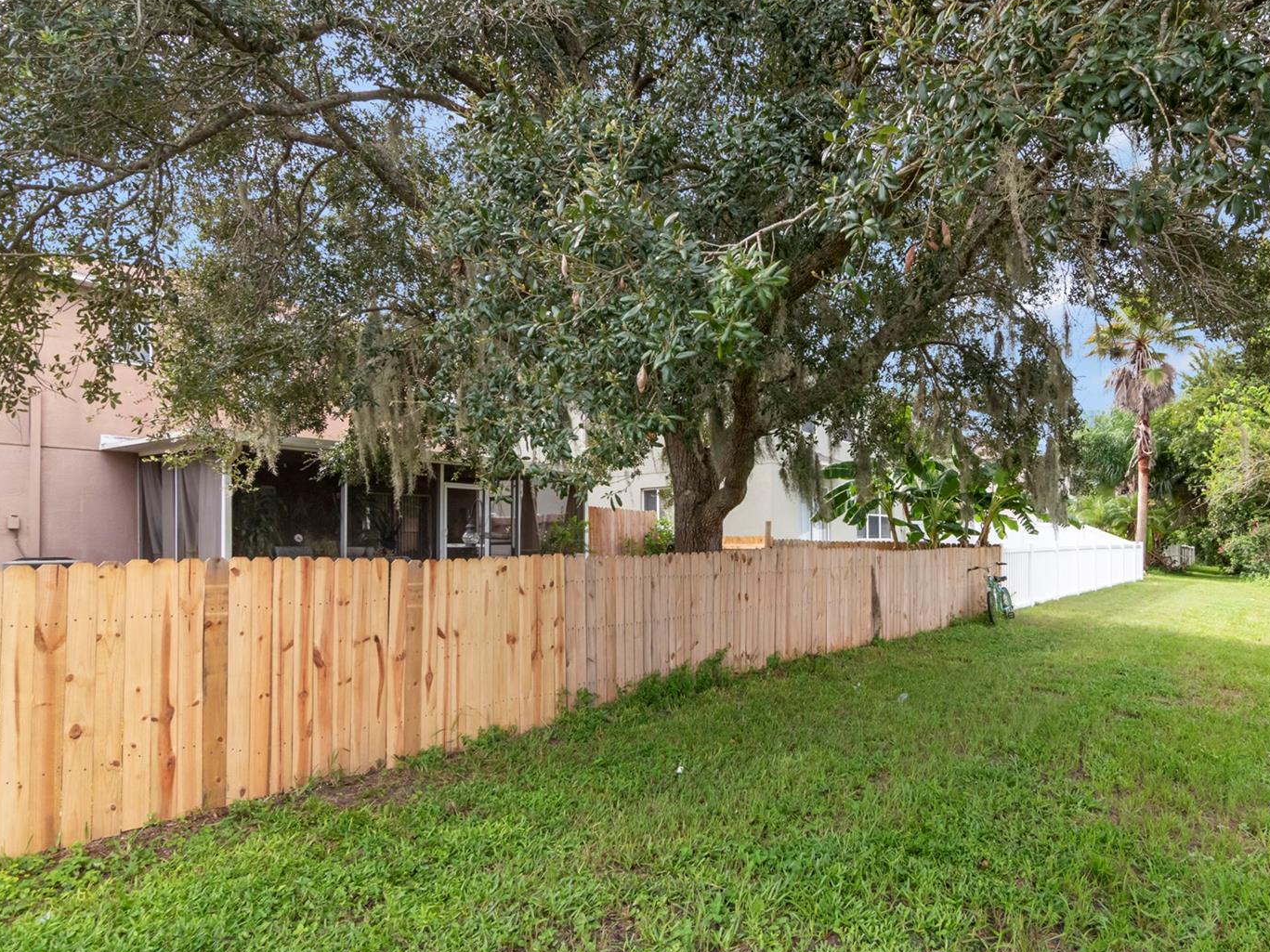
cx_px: 726
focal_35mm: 19
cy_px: 492
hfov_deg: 85.5
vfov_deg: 69.9
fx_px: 681
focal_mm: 11
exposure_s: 1/160
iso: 800
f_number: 10
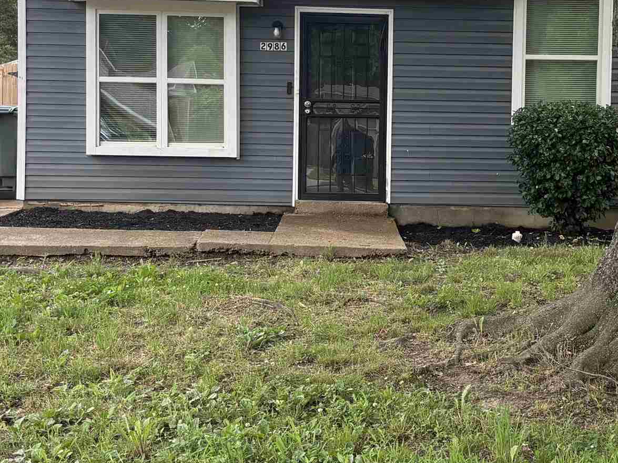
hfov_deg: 28.4
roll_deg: +0.0
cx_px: 412
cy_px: 156
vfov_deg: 21.5
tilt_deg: +0.5
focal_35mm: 68
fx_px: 1214
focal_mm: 5.96
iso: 50
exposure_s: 1/568
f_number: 1.6
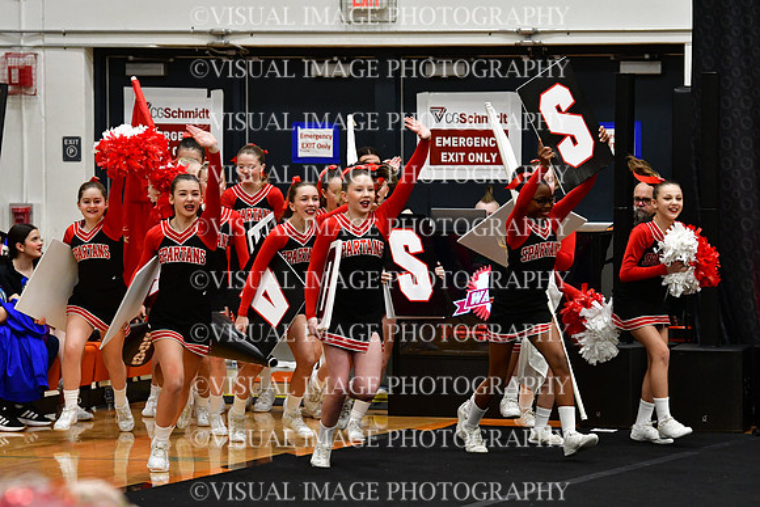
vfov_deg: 6.5
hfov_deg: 9.8
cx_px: 380
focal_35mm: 210
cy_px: 254
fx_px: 4434
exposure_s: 1/500
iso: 4000
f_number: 3.5
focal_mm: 140
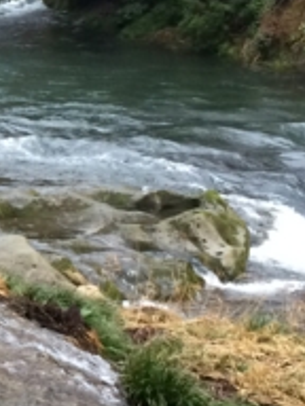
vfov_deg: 16.3
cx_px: -263
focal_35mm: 121
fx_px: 1422
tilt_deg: -11.6
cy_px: 173
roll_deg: +1.6
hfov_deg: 11.3
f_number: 2.2
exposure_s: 1/30
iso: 100
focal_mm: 4.15
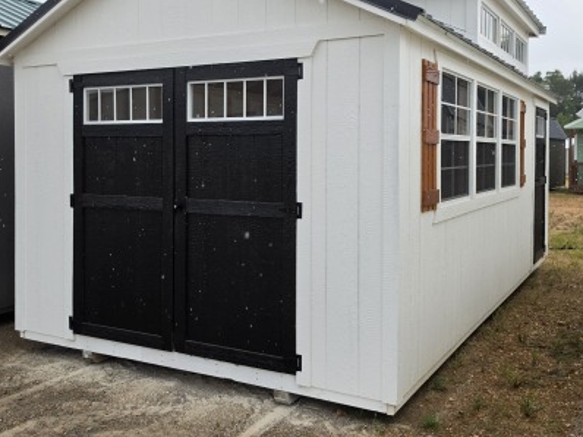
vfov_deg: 38.5
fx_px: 623
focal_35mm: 37
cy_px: 176
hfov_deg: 50.1
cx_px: 274
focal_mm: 6.5
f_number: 1.4
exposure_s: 1/2607
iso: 64
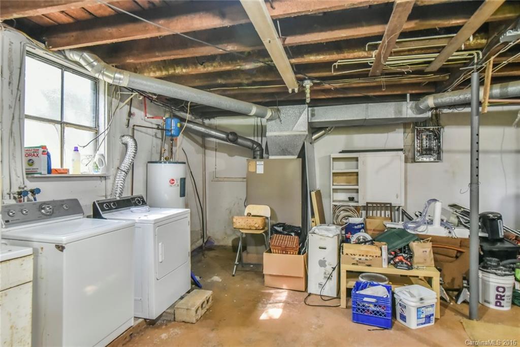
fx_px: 289
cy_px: 174
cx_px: 260
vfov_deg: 61.9
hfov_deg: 84.0
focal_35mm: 20
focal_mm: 20
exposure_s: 1/100
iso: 4000
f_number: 4.5
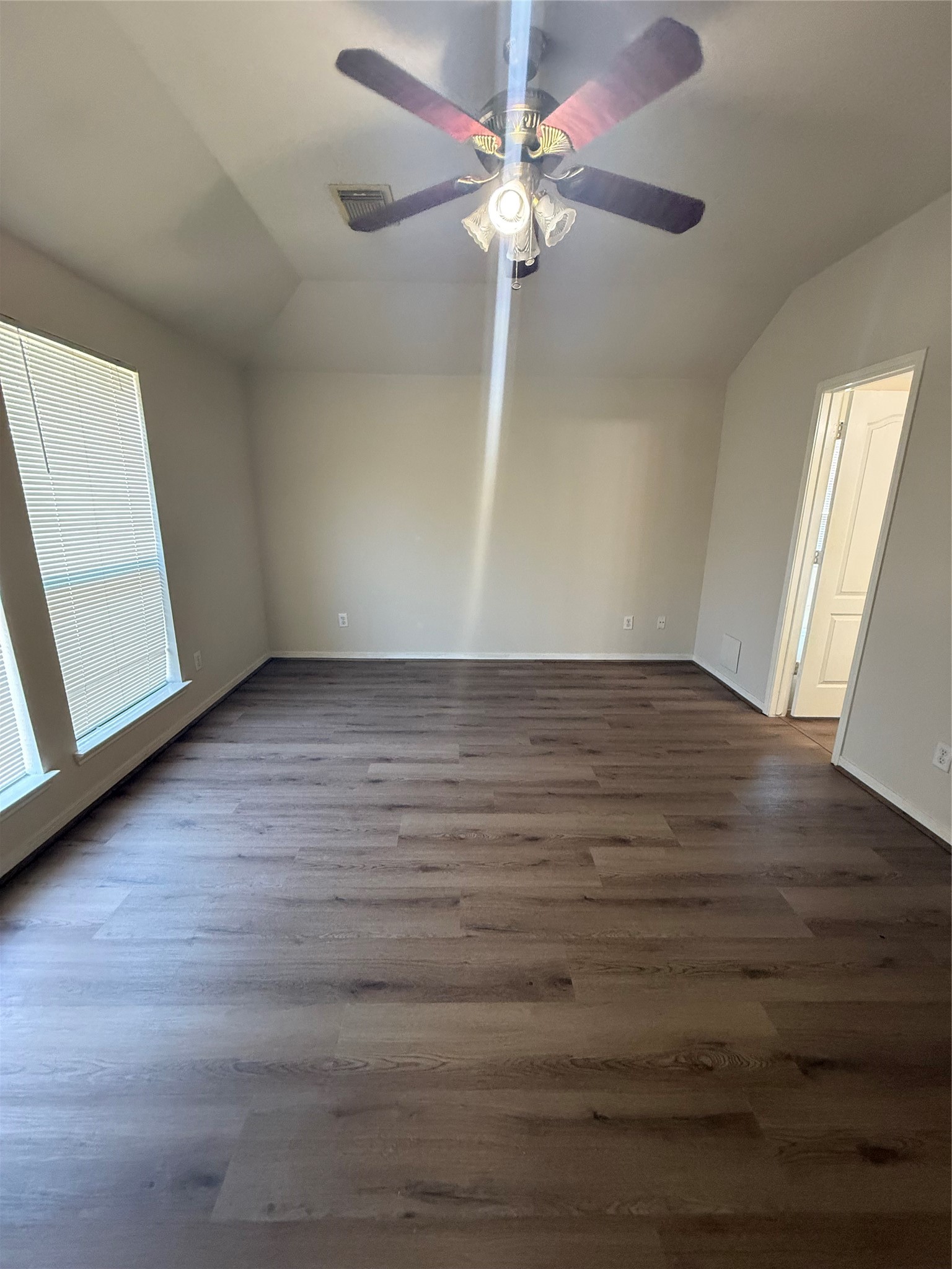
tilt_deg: -14.5
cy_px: 634
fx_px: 513
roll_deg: -1.6
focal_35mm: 14
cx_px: 476
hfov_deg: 85.7
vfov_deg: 102.1
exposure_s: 1/60
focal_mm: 2.22
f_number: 2.2
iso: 500
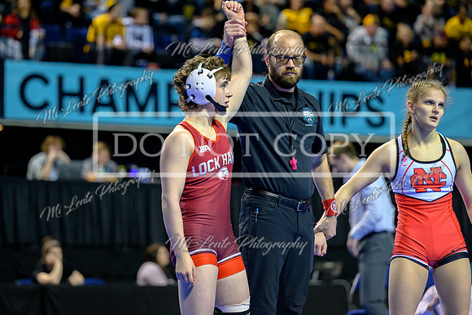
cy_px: 140
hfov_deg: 13.4
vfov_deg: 8.9
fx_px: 2015
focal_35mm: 154
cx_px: 193
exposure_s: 1/800
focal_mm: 130
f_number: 2.8
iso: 2000
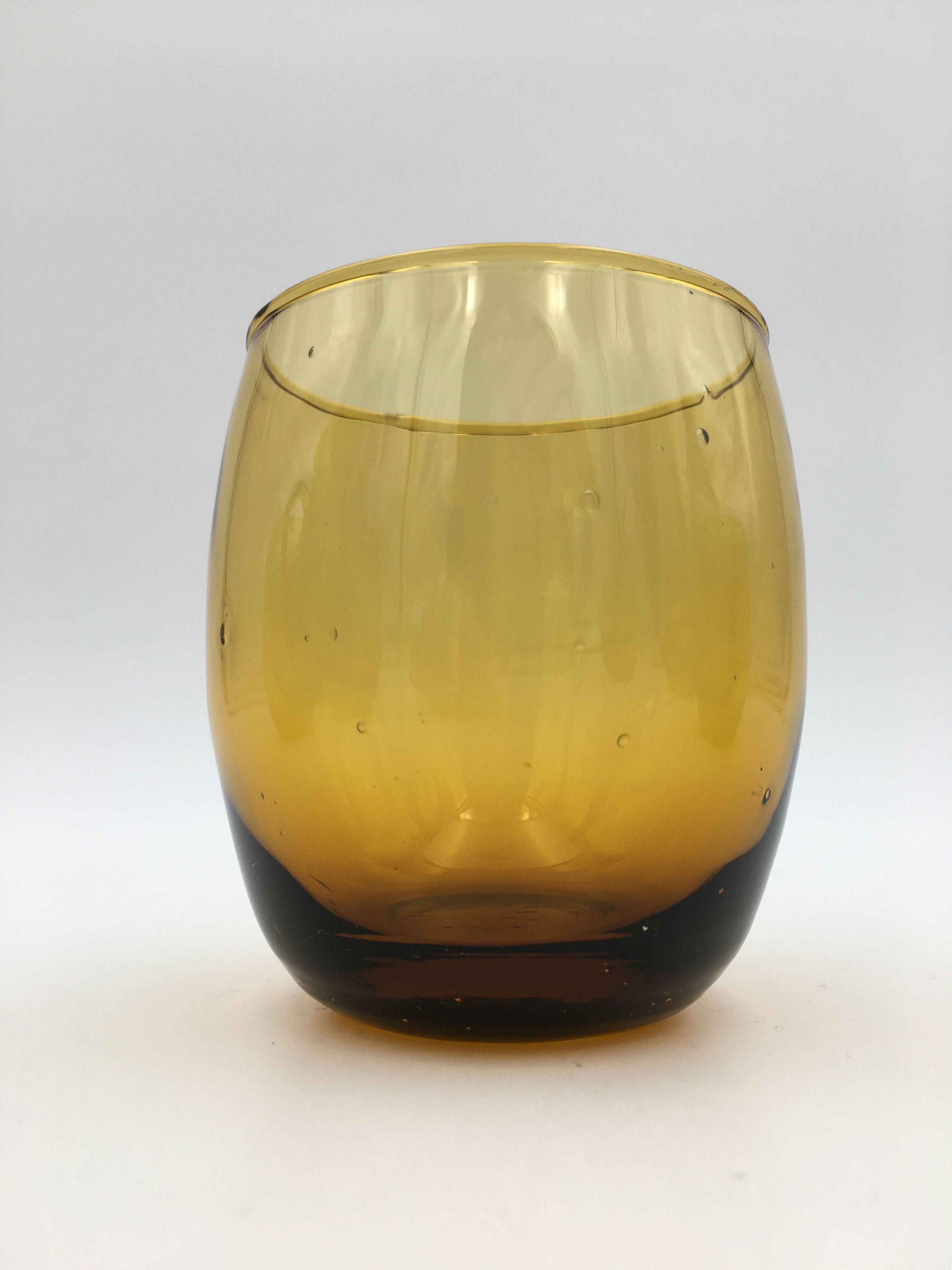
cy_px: 635
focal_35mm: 29
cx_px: 476
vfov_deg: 61.7
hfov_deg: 48.2
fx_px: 1063
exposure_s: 1/122
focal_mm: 4.15
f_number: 2.2
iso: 25
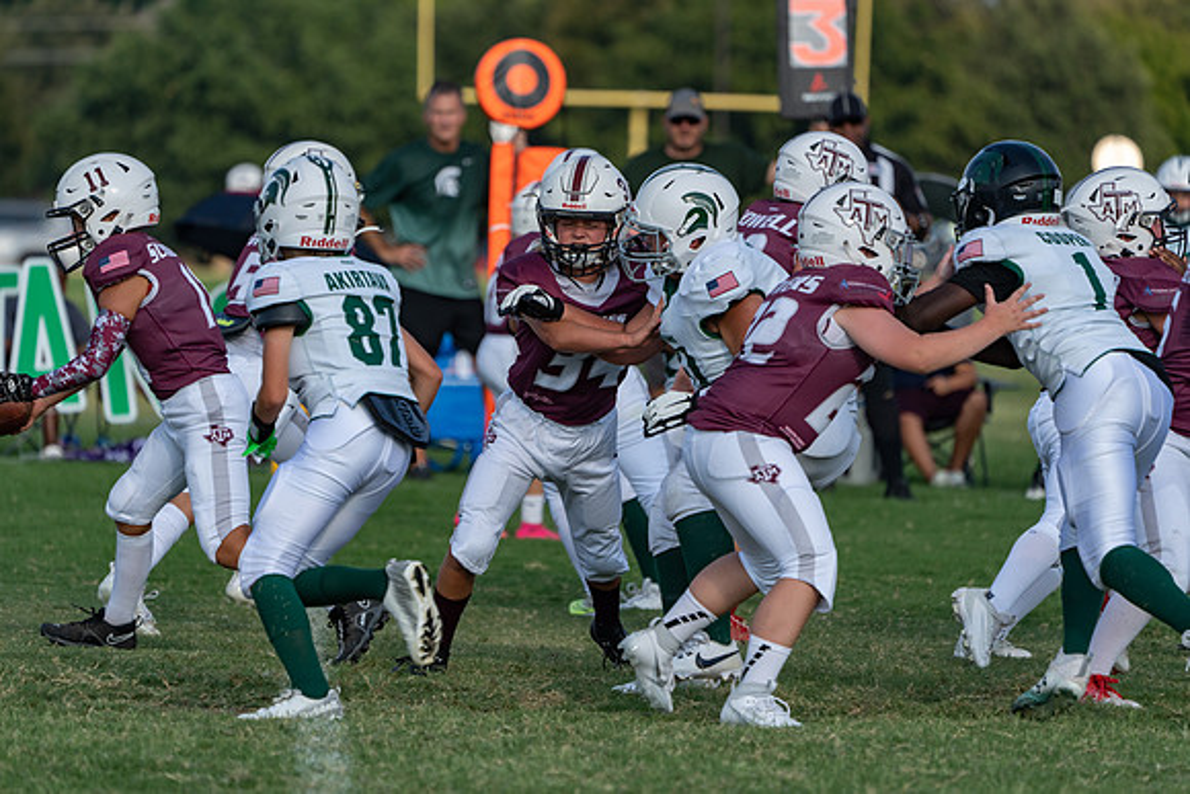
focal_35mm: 339
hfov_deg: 6.1
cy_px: 397
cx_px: 595
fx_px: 11208
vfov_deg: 4.1
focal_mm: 339
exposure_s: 1/1000
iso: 200
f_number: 5.6
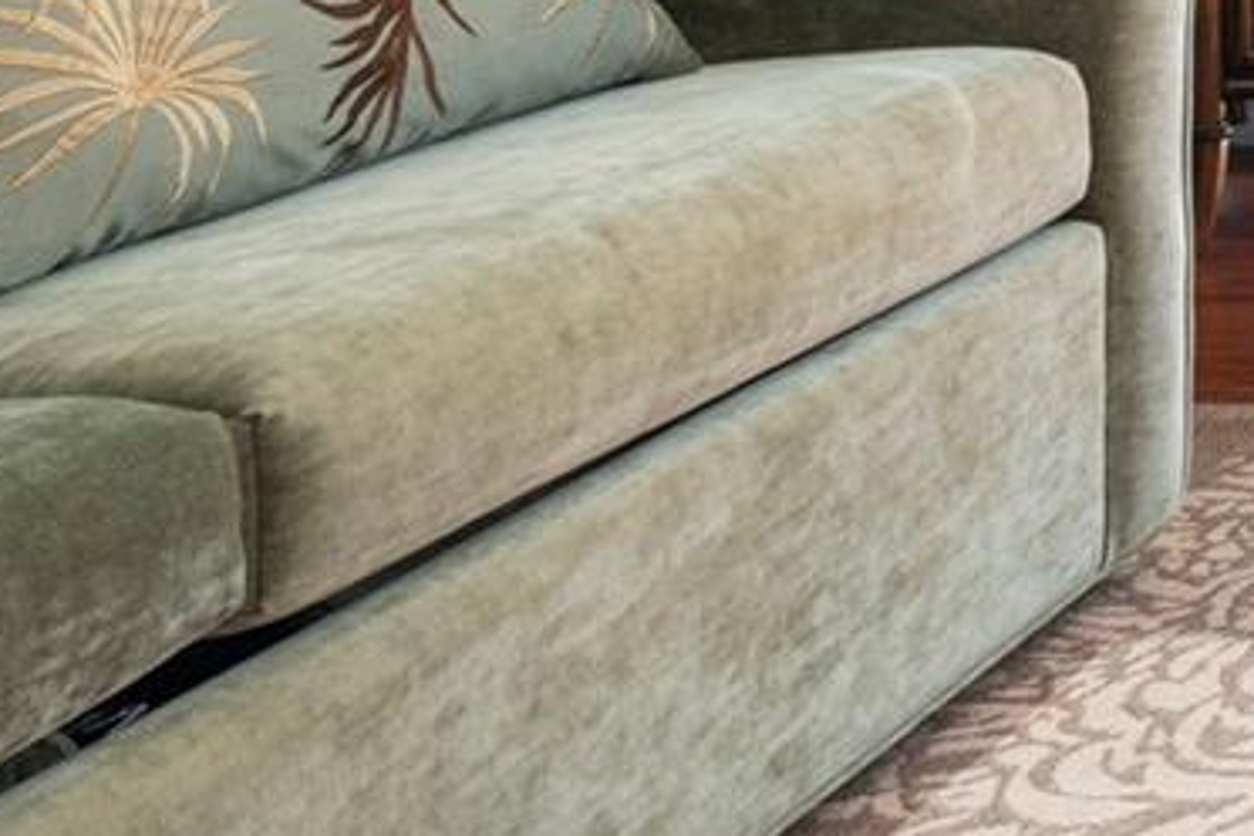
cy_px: -602
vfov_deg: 15.5
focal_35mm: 77
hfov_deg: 17.5
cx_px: 2592
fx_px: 2682
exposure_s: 1/8
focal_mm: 14
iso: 320
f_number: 9
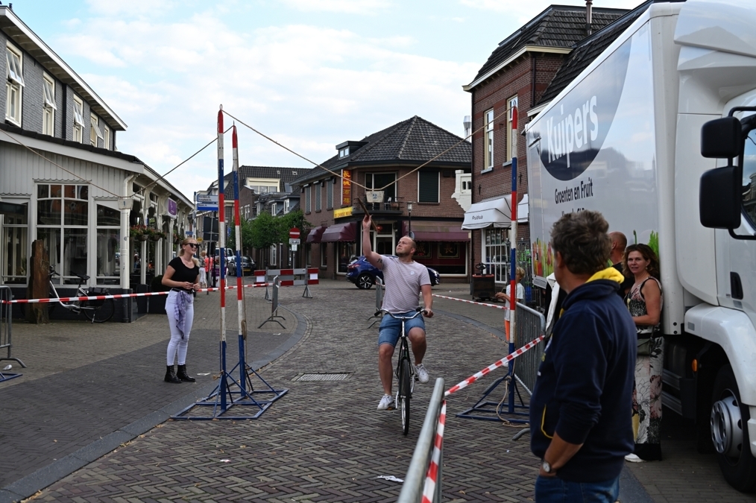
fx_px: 840
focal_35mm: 40
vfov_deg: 33.4
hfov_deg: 48.5
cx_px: 378
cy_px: 252
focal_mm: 40
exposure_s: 1/250
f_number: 5.6
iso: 200
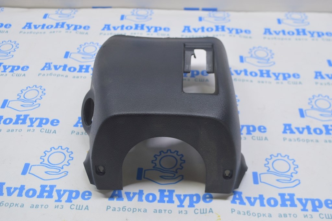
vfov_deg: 28.0
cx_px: 166
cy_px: 110
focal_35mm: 48
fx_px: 442
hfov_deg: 41.1
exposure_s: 1/20
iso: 400
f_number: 5.6
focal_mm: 32
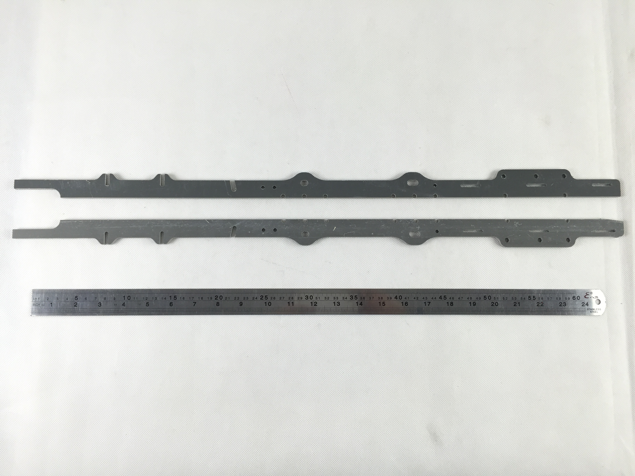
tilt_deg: -83.1
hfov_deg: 61.7
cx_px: 318
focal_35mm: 29
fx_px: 532
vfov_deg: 48.2
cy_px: 238
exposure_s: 1/100
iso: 50
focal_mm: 4.15
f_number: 2.2
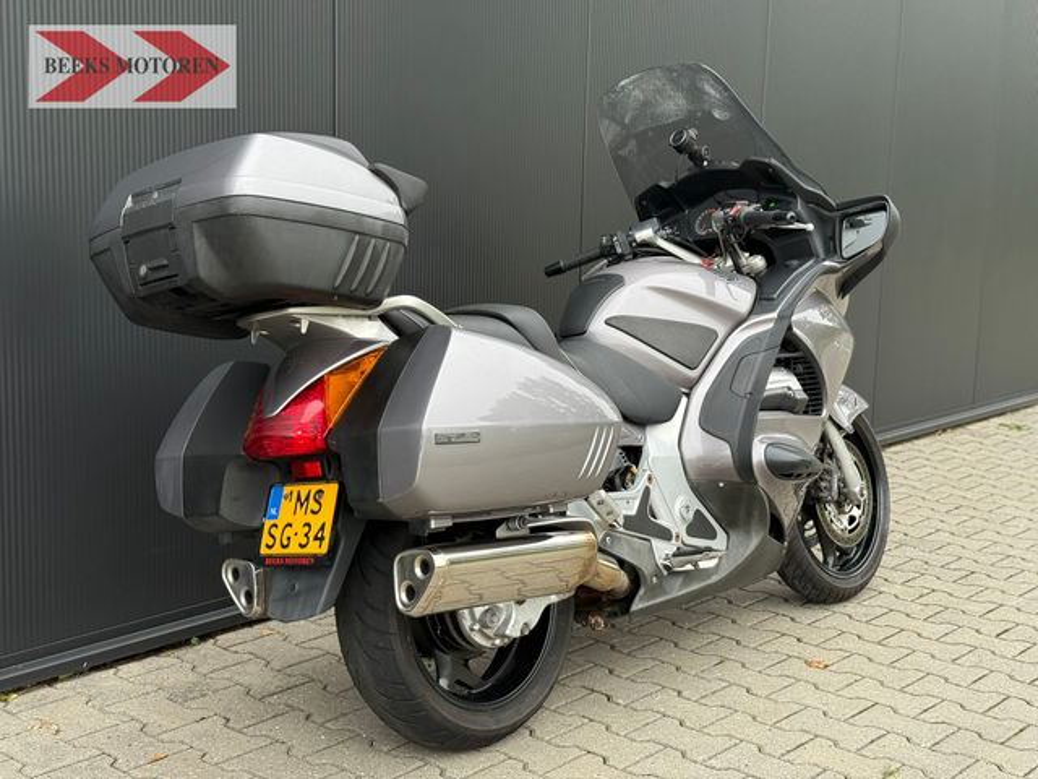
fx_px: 1439
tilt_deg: -7.9
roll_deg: -1.0
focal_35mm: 48
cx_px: 519
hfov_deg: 39.7
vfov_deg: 30.3
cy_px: 390
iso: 80
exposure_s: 1/247
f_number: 1.78
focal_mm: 6.76
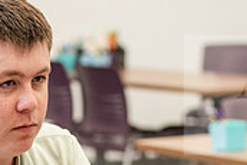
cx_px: 141
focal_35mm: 236
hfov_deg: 8.7
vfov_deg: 5.8
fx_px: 1621
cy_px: 209
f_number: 3.2
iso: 1000
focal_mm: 70
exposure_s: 1/200
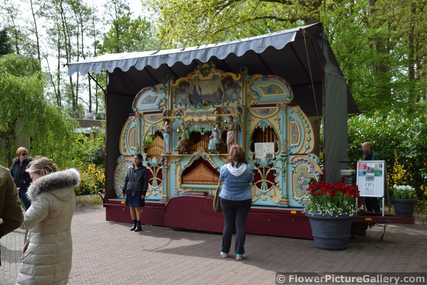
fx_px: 463
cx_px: 214
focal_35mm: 39
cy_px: 142
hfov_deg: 49.6
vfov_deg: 34.2
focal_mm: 26
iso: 200
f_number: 8
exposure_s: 1/250
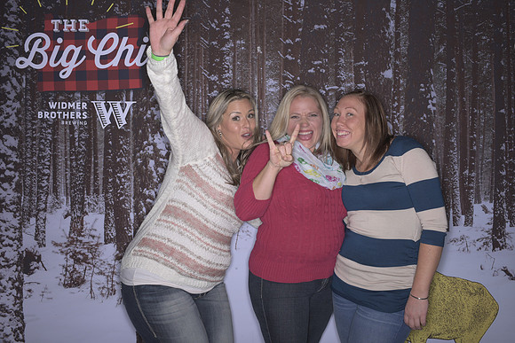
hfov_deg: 54.4
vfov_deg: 37.9
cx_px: 258
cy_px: 172
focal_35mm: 35
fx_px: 501
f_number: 11
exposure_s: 1/250
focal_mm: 35
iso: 64
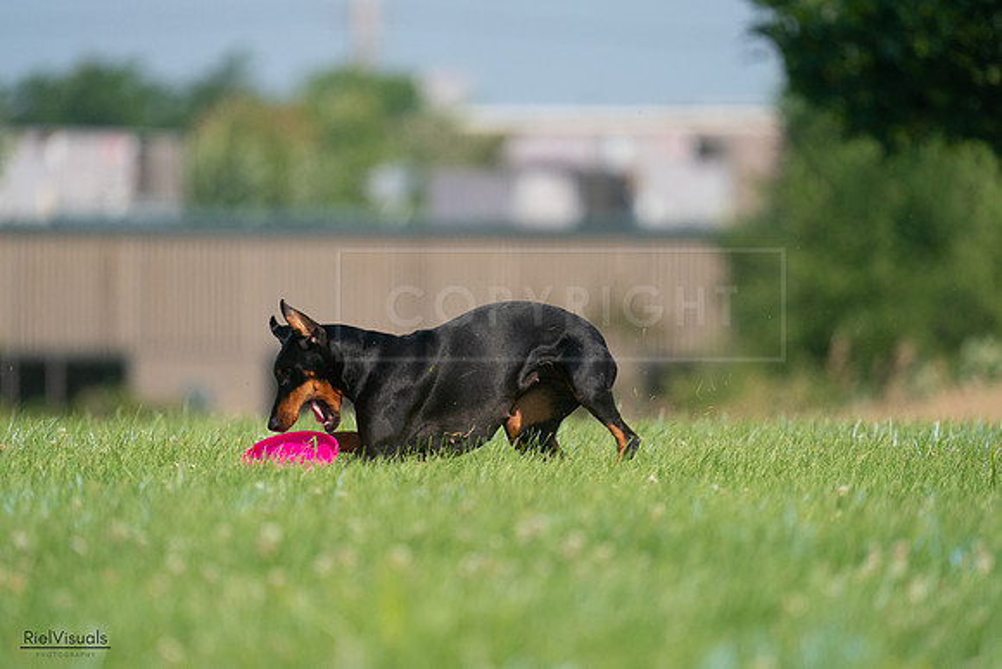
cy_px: 334
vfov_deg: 2.3
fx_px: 16703
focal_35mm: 600
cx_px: 501
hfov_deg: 3.4
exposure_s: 1/4000
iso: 1250
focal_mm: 600
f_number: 6.3
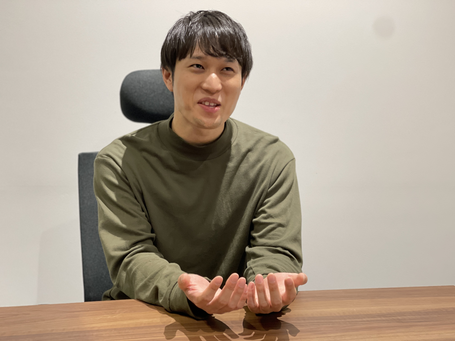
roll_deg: -2.7
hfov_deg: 30.3
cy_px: 170
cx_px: 228
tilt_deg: -7.9
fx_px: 841
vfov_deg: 22.9
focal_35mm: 64
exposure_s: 1/33
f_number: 2.2
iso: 250
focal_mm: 7.5
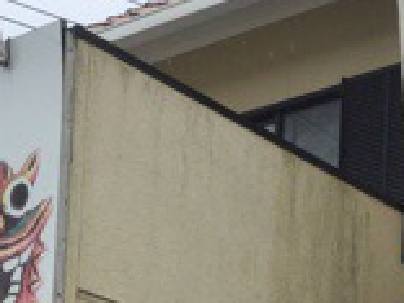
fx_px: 1482
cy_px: 528
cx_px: 225
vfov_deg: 11.0
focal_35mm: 127
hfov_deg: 15.5
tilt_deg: +7.1
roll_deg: -3.5
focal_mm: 3.3
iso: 25
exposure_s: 1/668
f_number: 2.4
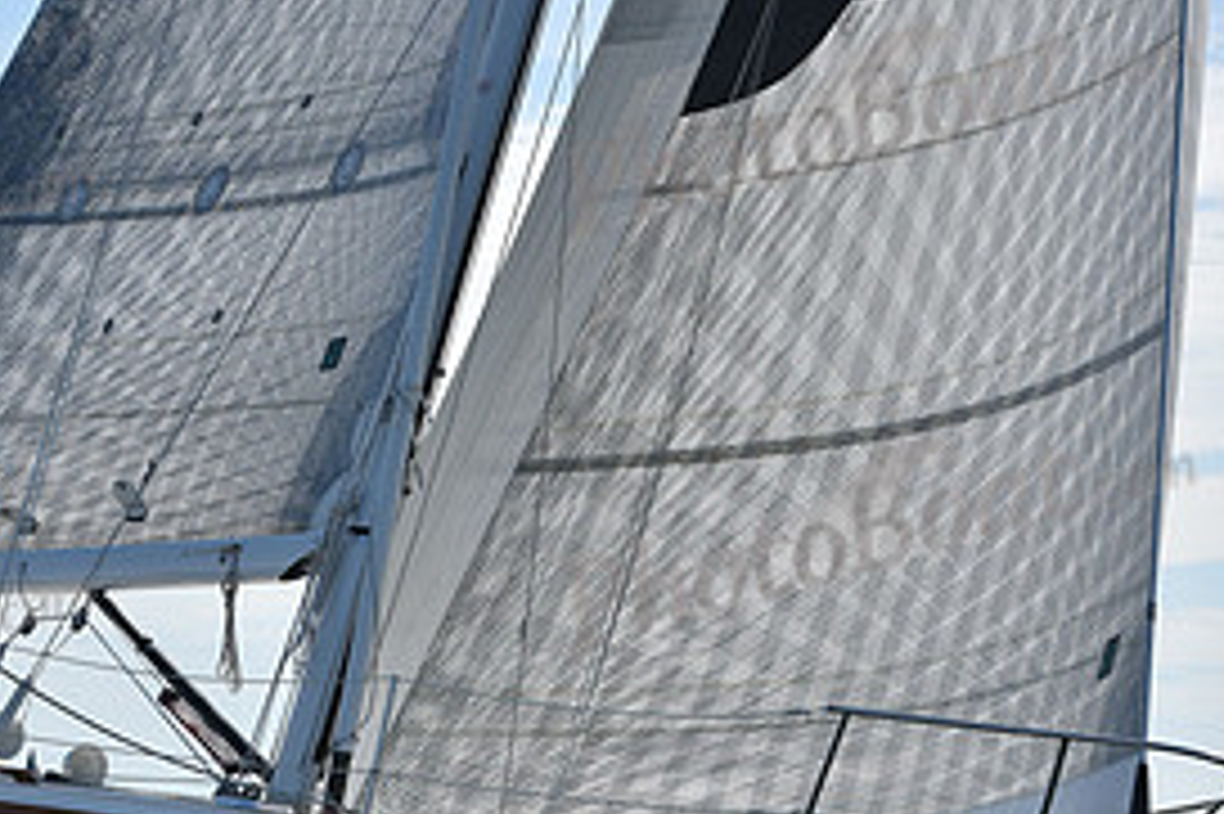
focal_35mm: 160
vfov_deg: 8.5
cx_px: 333
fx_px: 5436
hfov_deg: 12.8
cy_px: 830
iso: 320
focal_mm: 75
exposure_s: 1/1000
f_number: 10
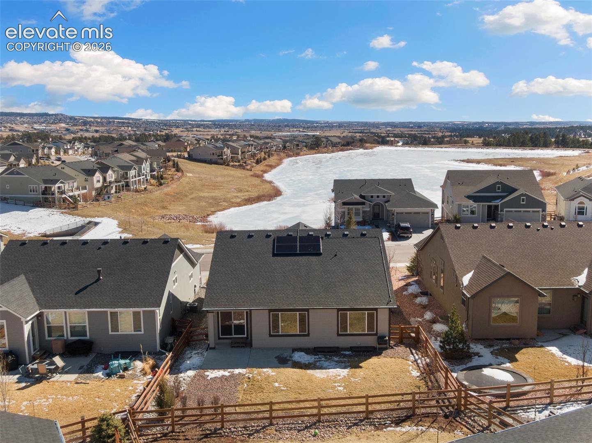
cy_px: 222
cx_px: 296
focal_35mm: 35
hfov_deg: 52.6
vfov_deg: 40.7
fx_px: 598
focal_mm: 5.94
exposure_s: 1/40
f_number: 3.3
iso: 100
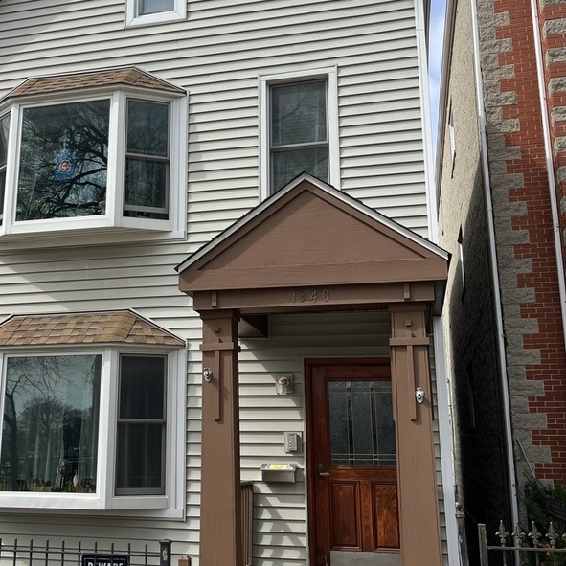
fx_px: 777
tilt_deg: +12.7
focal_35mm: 42
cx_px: 198
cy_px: 257
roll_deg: -2.0
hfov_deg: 39.6
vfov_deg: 40.0
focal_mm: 5.1
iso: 50
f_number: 1.6
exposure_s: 1/3413
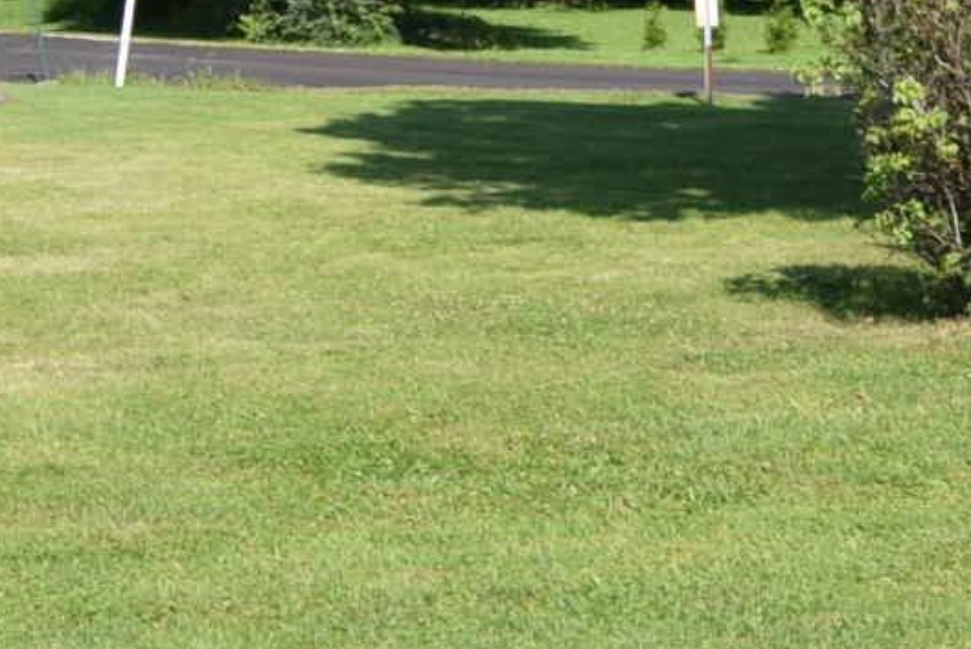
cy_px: -4
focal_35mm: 85
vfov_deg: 15.8
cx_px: 329
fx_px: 2294
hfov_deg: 23.8
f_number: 8
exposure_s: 1/250
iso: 200
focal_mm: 10
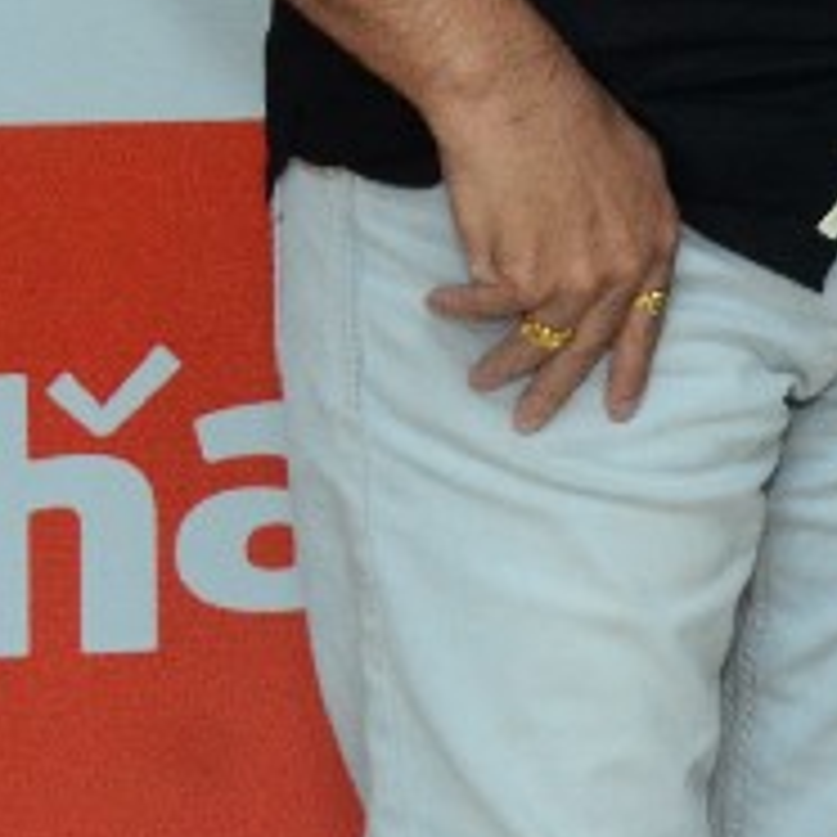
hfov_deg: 8.0
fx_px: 5362
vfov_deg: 8.7
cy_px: -423
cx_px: 2196
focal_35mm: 196
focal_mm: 28
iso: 1250
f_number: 5.6
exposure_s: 1/125
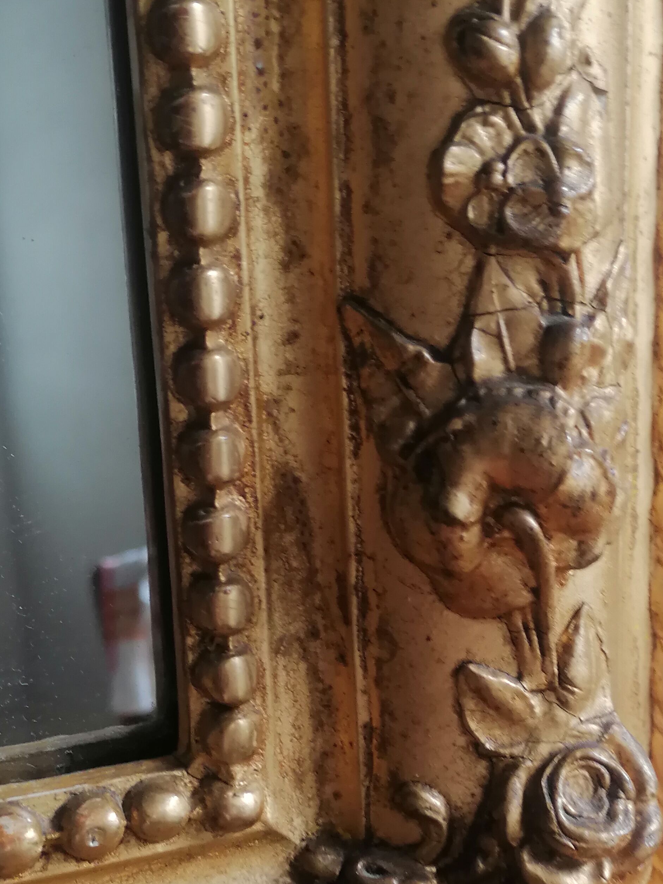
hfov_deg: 25.8
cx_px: 501
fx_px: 1430
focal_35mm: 56
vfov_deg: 33.8
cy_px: 630
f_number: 1.8
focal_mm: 5.3
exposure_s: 1/33.3
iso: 100
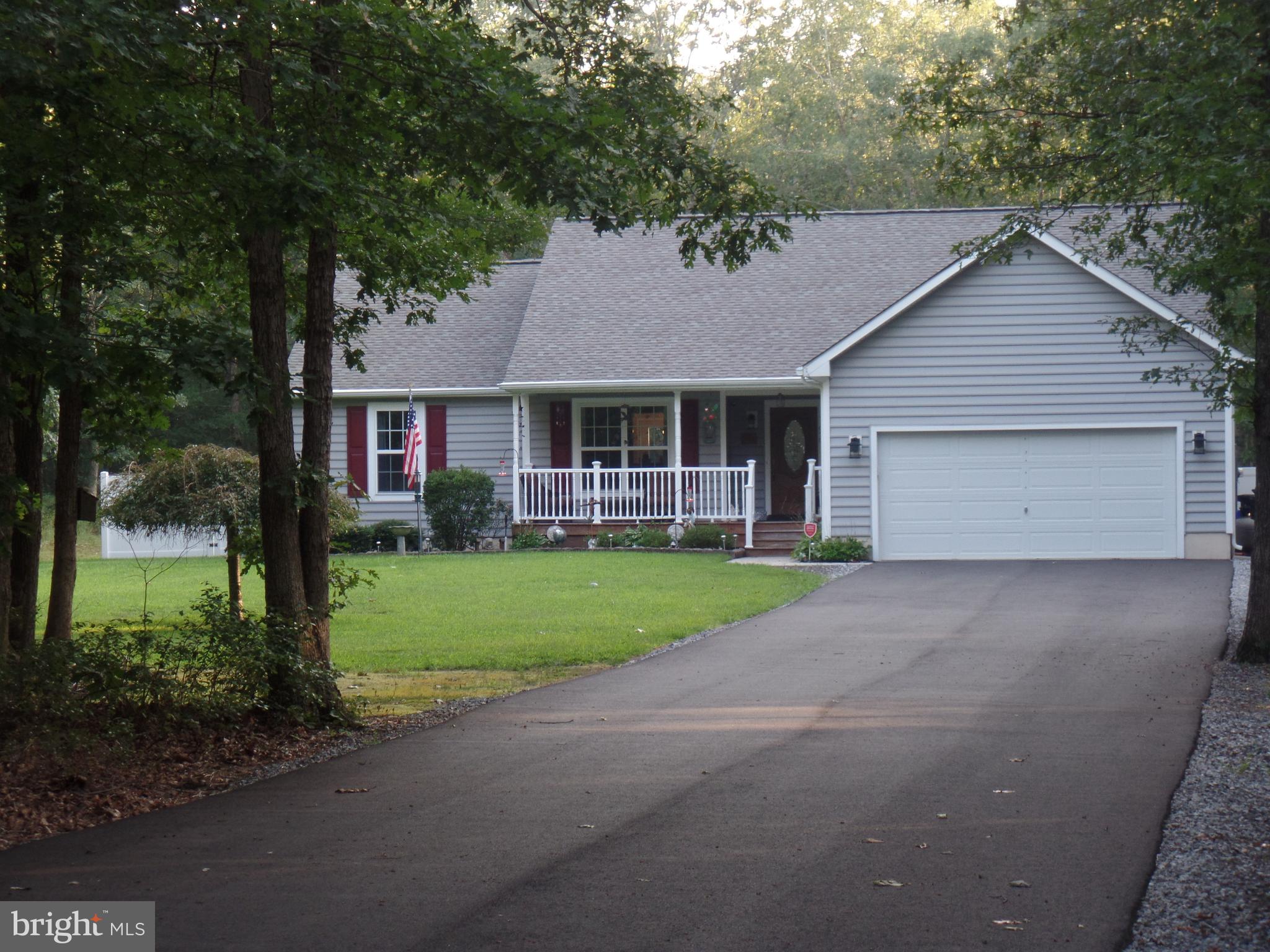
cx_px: 635
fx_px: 4182
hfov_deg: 17.3
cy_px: 476
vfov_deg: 13.0
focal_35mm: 114
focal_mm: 20.3
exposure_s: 1/45
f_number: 4
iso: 120
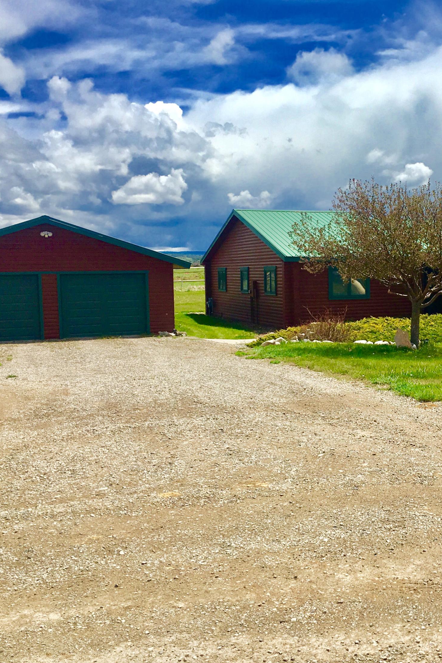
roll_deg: +0.3
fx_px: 755
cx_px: 343
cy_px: 333
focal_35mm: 41
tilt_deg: -4.3
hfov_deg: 31.9
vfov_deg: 47.4
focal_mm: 4.15
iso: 25
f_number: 2.2
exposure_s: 1/3205
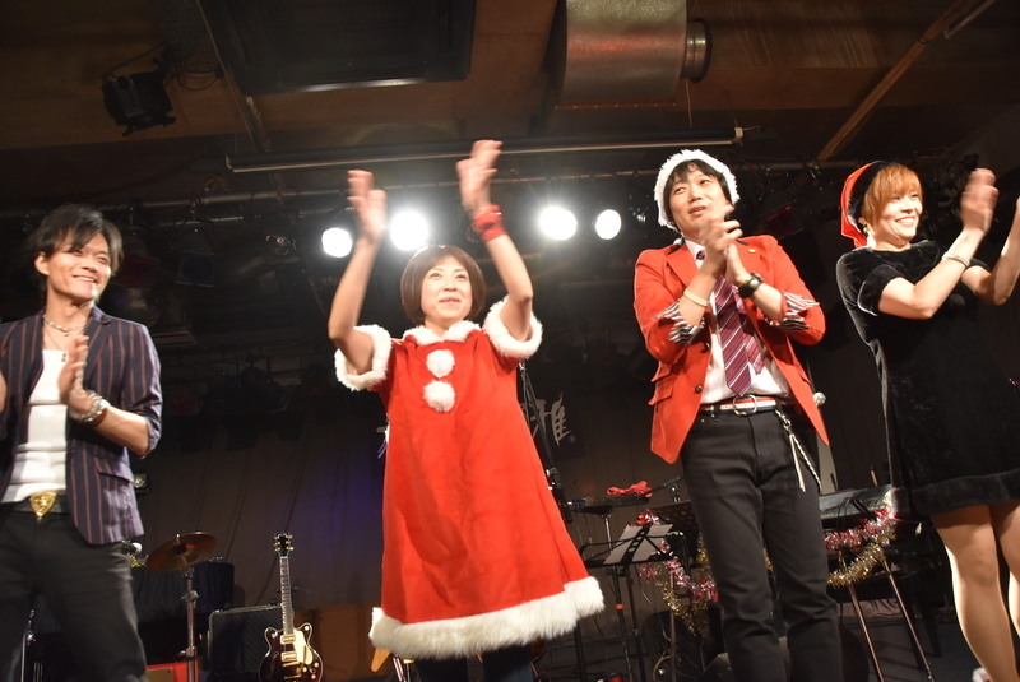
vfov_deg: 53.2
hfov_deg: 73.7
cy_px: 341
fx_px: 681
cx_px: 510
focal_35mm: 24
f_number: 4
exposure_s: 1/60
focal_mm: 16
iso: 800
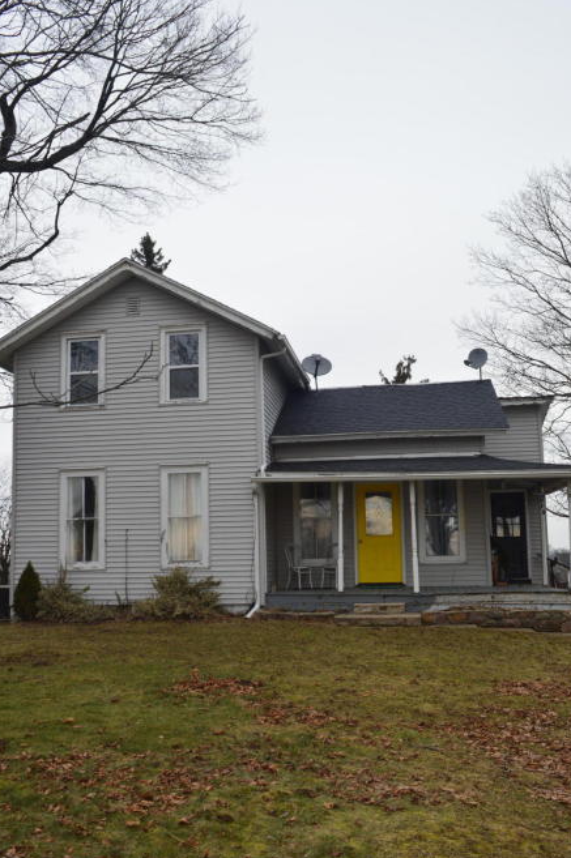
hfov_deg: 37.8
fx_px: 834
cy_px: 466
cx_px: 291
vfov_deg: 54.4
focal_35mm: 35
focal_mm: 20
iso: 400
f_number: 10
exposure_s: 1/200
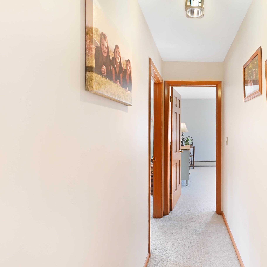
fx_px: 175
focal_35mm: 20
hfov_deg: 70.7
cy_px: 138
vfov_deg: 74.8
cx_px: 194
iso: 2500
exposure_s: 1/125
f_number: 14
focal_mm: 14
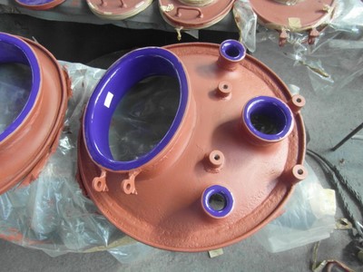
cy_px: 136
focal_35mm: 24
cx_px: 182
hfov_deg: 71.6
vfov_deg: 56.8
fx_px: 252
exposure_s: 1/30
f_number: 3.2
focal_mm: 4
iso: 400
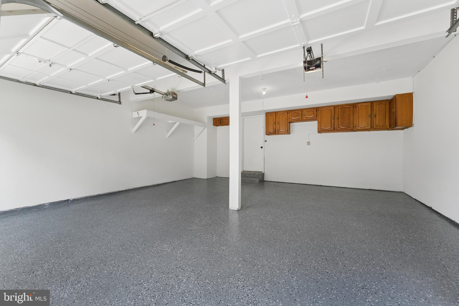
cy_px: 153
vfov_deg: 78.8
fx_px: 186
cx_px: 230
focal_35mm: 15
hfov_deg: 101.9
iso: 1250
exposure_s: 1/320
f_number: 7.1
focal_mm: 14.6
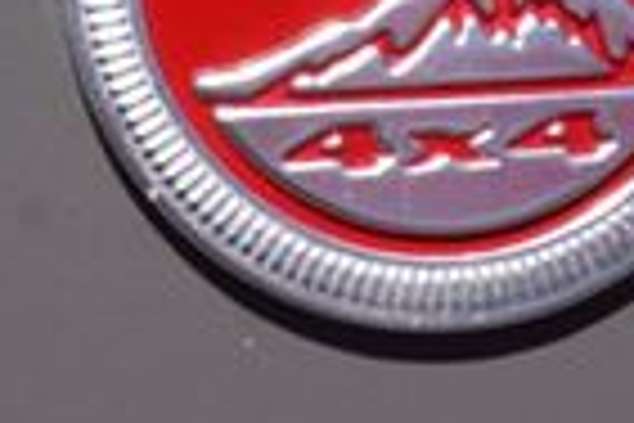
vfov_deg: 6.4
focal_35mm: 211
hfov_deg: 9.7
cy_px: -148
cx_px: 234
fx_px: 3720
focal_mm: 31
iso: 100
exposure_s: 1/125
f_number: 13
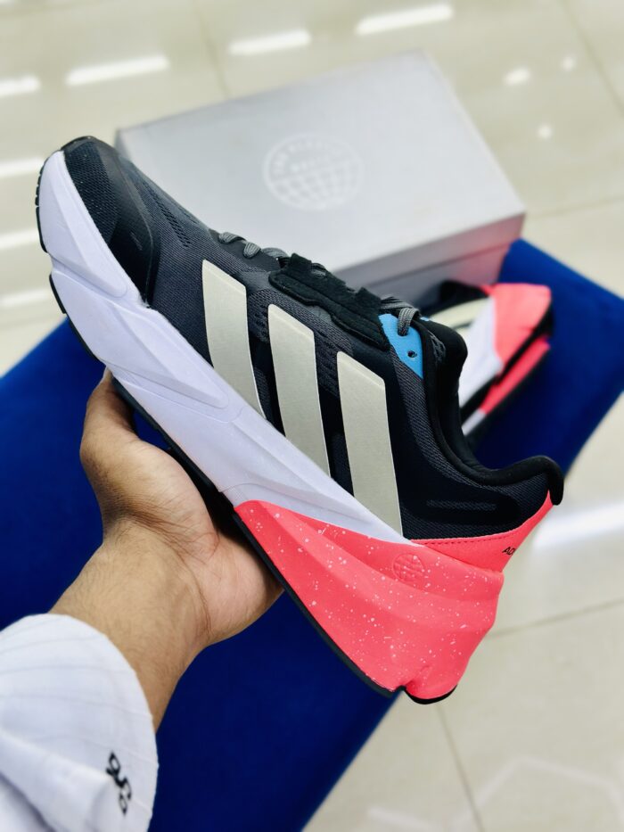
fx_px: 1153
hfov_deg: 30.3
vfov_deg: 39.7
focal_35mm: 48
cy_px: 416
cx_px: 312
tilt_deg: -59.1
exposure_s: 1/100
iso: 64
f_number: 1.78
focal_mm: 6.86
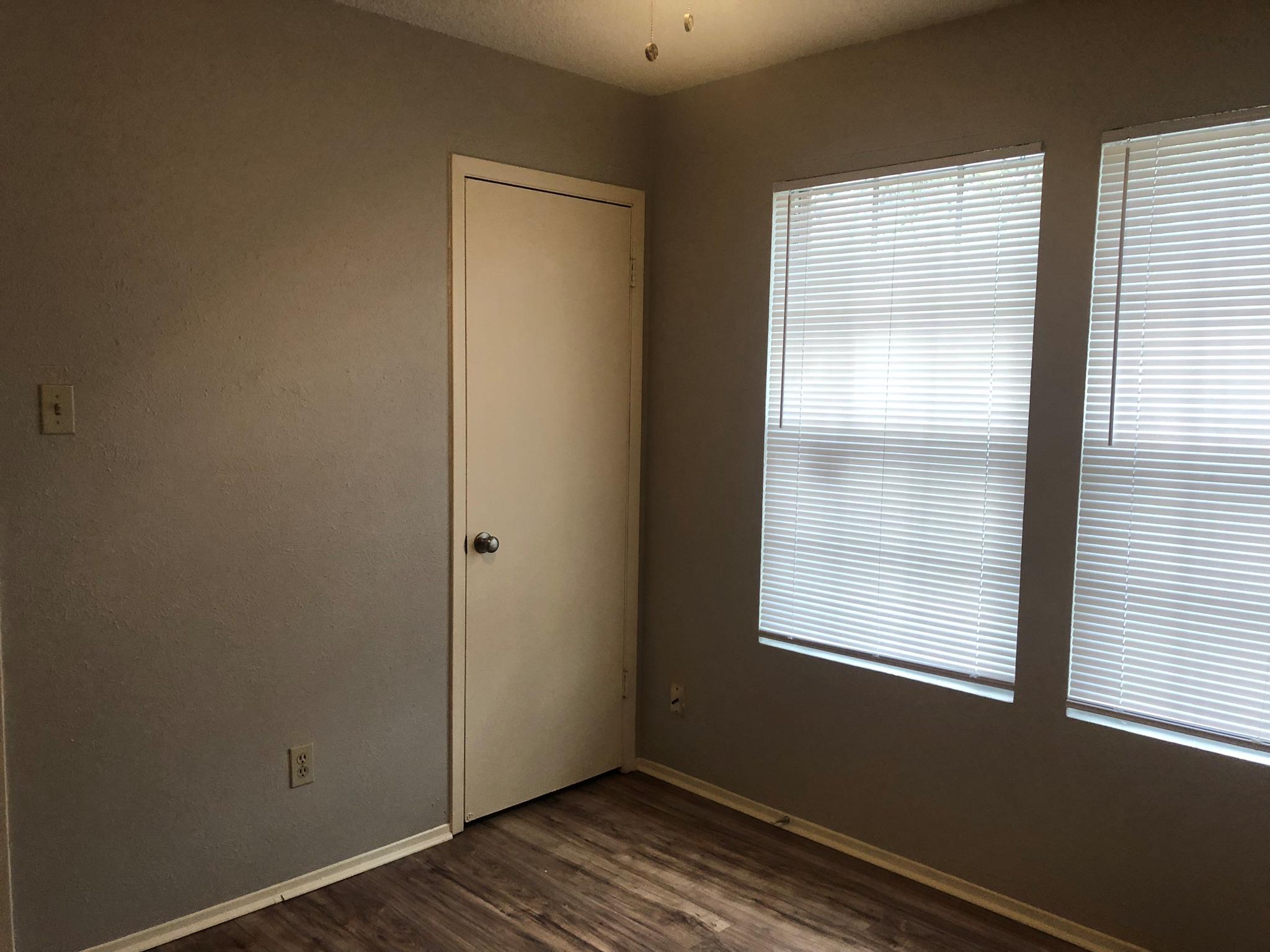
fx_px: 1027
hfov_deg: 63.4
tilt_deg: -5.2
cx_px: 635
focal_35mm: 28
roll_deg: -0.2
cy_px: 476
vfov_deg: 49.7
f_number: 1.8
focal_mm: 4
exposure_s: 1/30
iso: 40
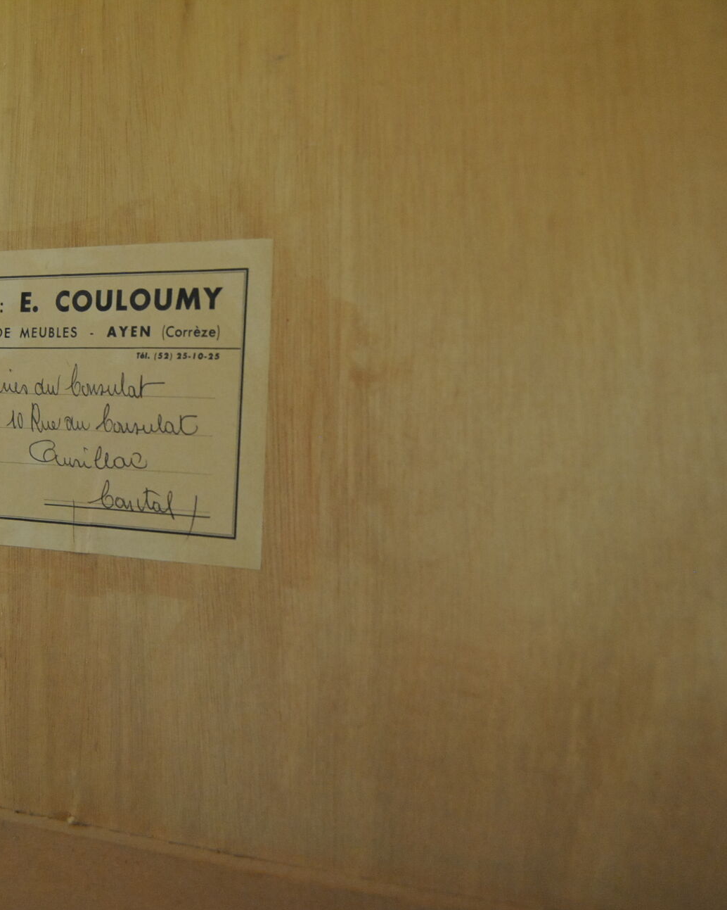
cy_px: 455
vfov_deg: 47.9
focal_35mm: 38
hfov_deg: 37.9
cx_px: 159
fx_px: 1022
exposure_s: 1/30
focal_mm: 18
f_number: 3.5
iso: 720
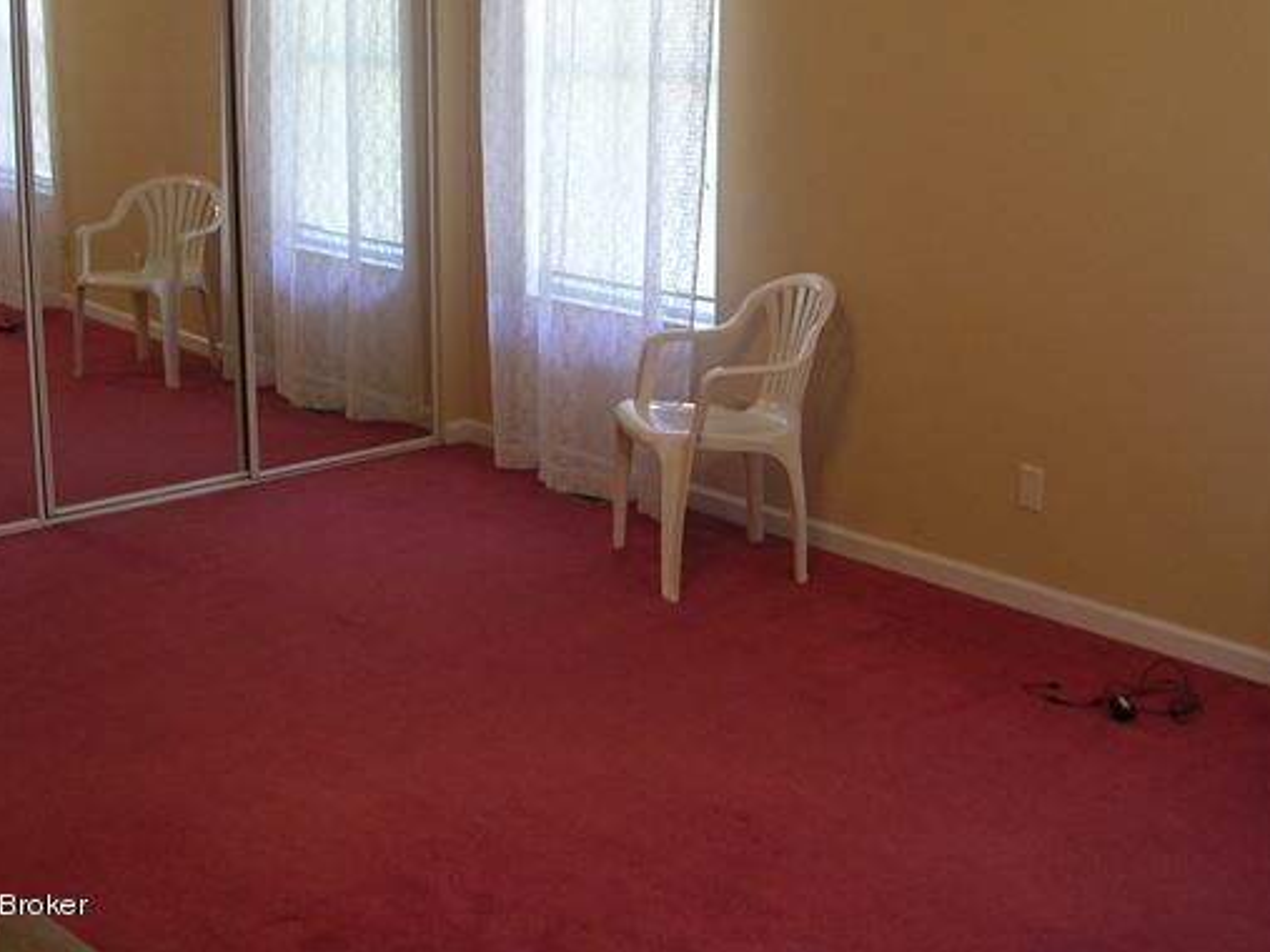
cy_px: 353
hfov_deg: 39.6
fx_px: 1761
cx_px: 586
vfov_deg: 30.1
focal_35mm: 48
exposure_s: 1/7.8
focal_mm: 5.8
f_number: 2.8
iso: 50
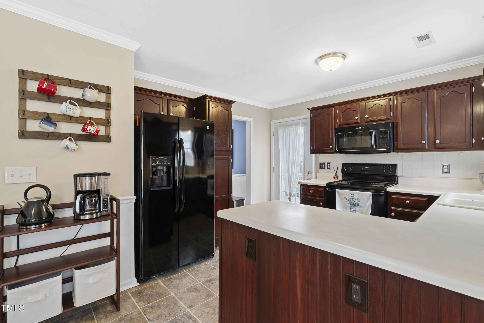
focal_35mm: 16
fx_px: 215
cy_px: 162
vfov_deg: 73.7
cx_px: 242
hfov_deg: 96.7
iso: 400
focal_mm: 16
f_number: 8
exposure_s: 1/2
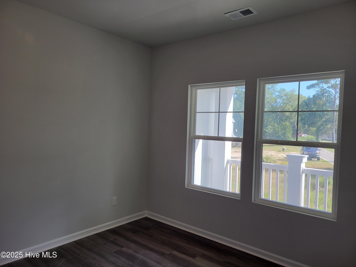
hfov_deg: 67.3
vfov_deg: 53.1
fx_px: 267
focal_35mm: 26
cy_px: 134
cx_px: 178
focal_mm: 5.4
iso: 40
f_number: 1.8
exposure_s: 1/160
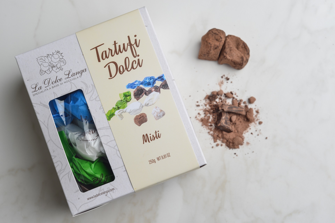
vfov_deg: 27.0
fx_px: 465
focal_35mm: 50
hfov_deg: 39.6
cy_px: 112
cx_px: 168
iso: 100
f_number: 6.3
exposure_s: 1/125
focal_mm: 50
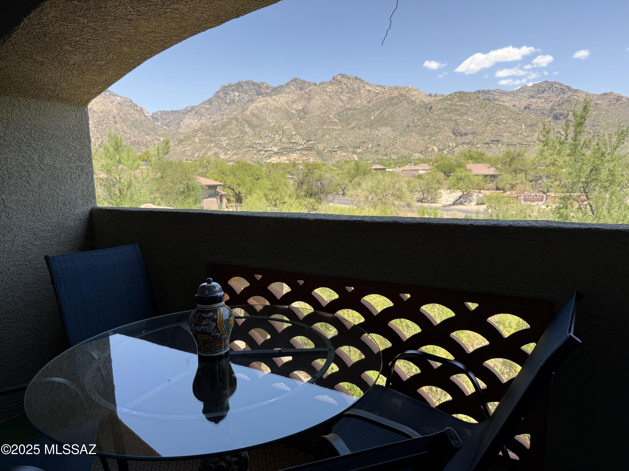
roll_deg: +1.3
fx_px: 436
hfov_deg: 71.6
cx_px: 314
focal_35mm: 24
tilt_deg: -7.2
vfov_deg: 56.8
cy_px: 236
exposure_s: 1/459
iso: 100
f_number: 1.78
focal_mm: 6.76
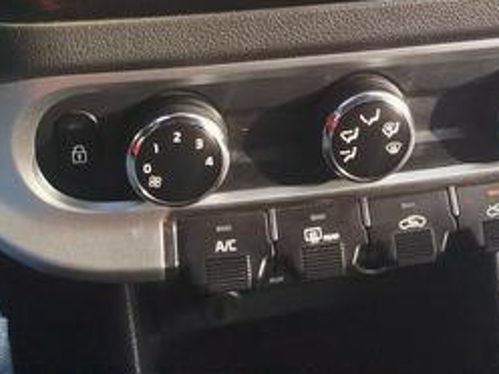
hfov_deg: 30.2
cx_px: 378
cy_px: -110
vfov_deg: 21.2
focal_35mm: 63
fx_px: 908
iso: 50
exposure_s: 1/145
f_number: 1.7
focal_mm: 5.31
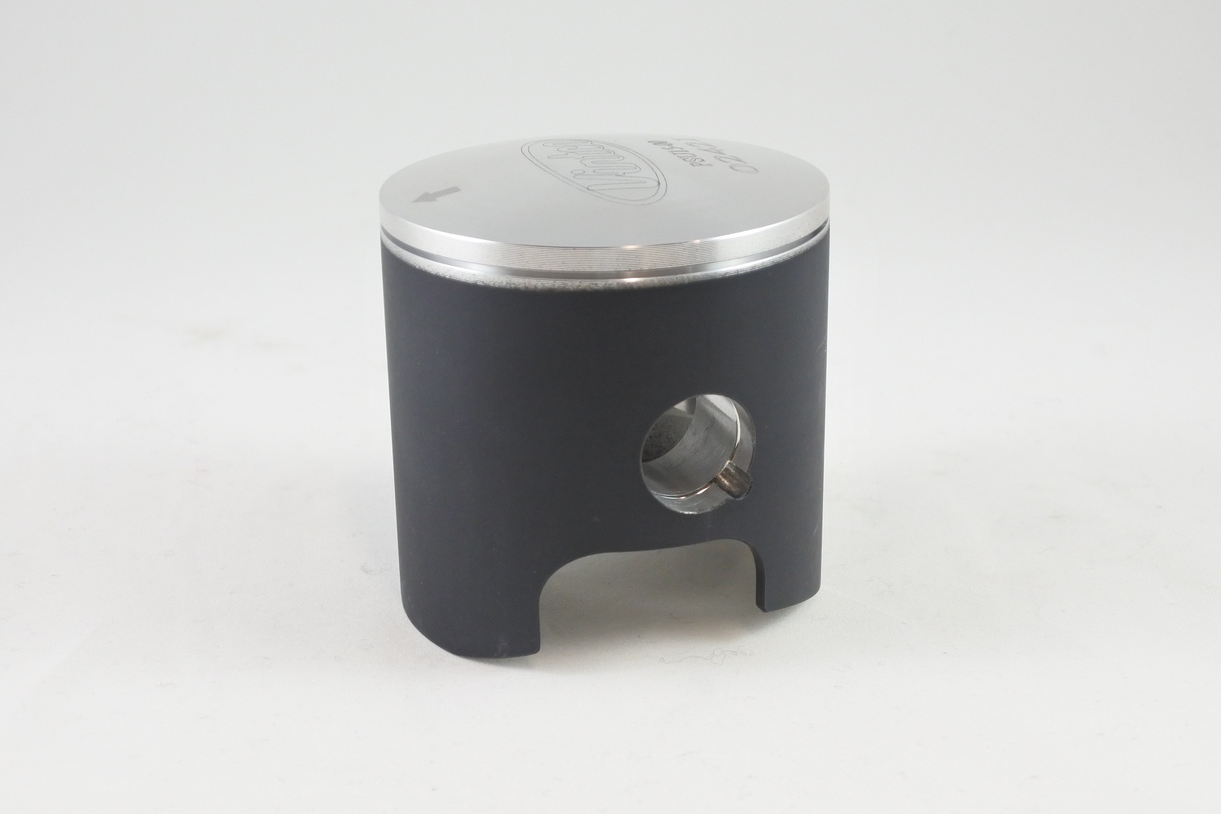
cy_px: 407
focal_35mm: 40
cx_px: 610
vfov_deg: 33.4
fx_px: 1357
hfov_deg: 48.5
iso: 500
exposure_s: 1/125
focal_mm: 15
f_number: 4.2
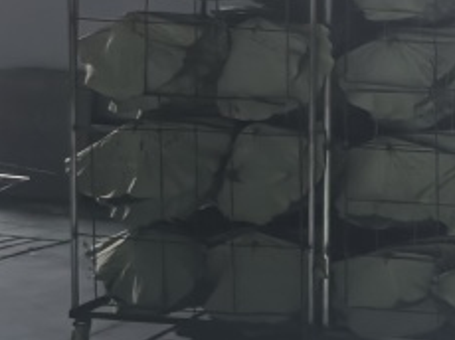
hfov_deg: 18.4
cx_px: 692
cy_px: 79
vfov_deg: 15.6
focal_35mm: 94
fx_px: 1234
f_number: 2
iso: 250
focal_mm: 5.75
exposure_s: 1/100
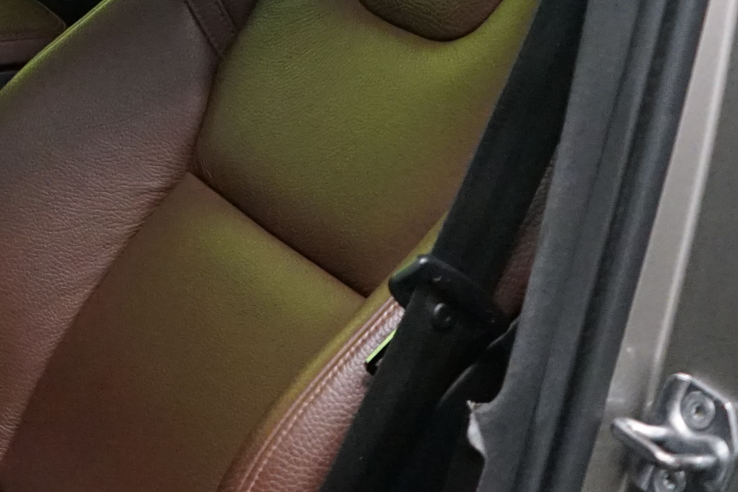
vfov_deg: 14.6
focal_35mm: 93
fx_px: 1906
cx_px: -189
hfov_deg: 20.3
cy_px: 68
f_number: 3.5
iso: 6400
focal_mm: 29
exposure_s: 1/80
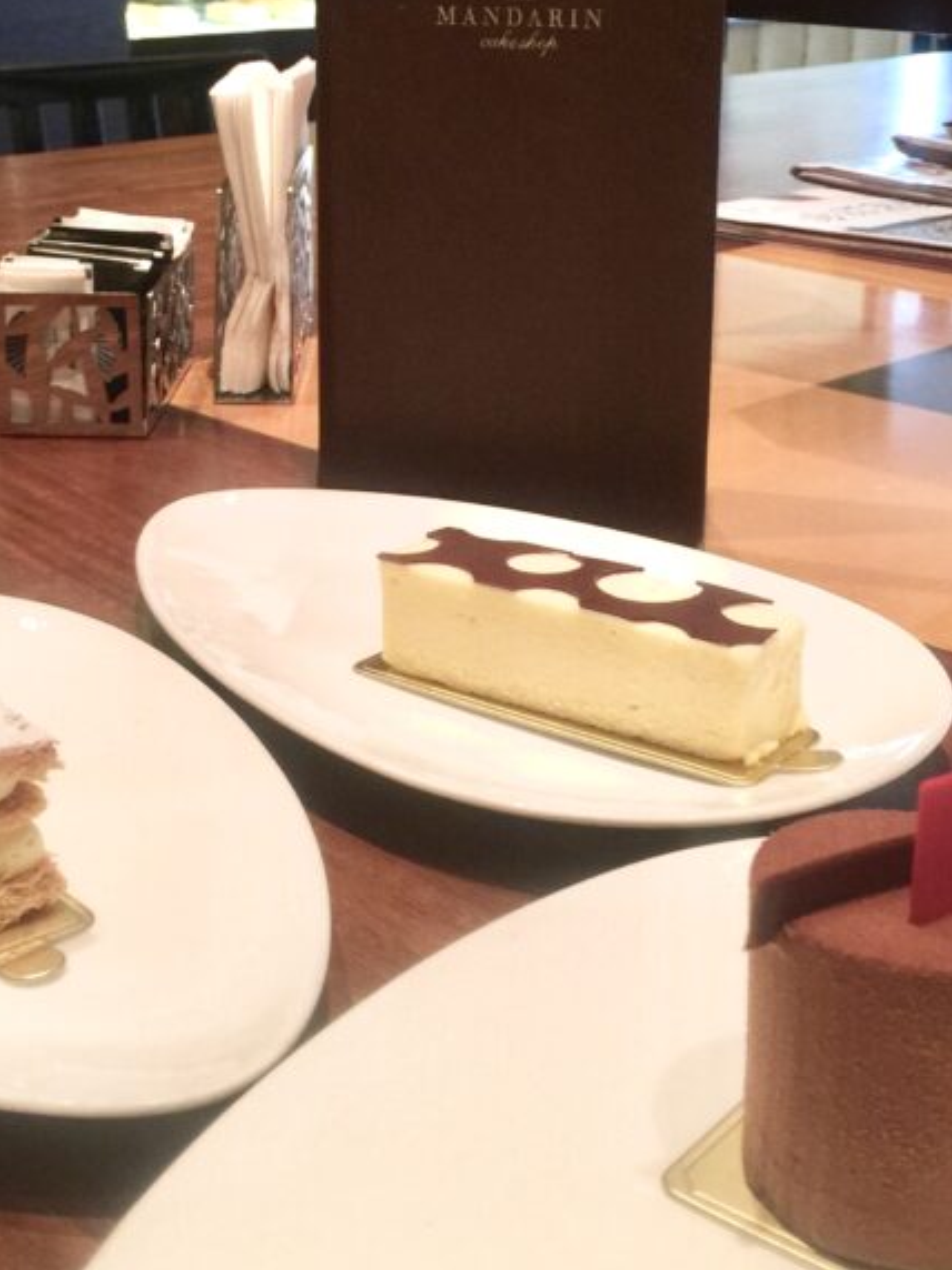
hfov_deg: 28.0
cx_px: 385
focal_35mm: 52
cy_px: 383
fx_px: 1907
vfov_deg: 36.3
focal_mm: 4.15
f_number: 2.2
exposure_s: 1/17
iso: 64
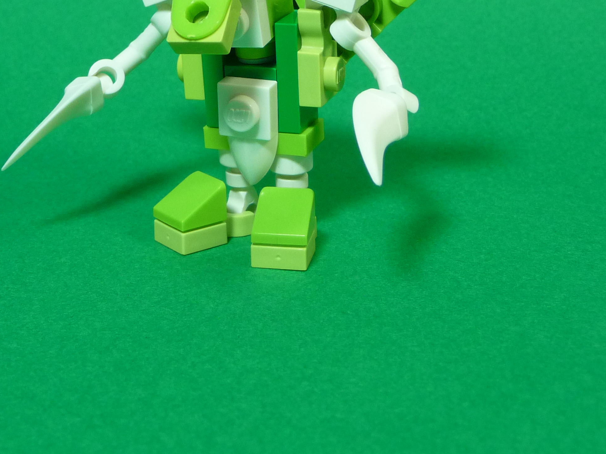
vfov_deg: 20.6
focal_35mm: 71
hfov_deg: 27.3
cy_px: 124
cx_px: 222
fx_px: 1243
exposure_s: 1/30
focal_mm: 6.7
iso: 200
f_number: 3.9
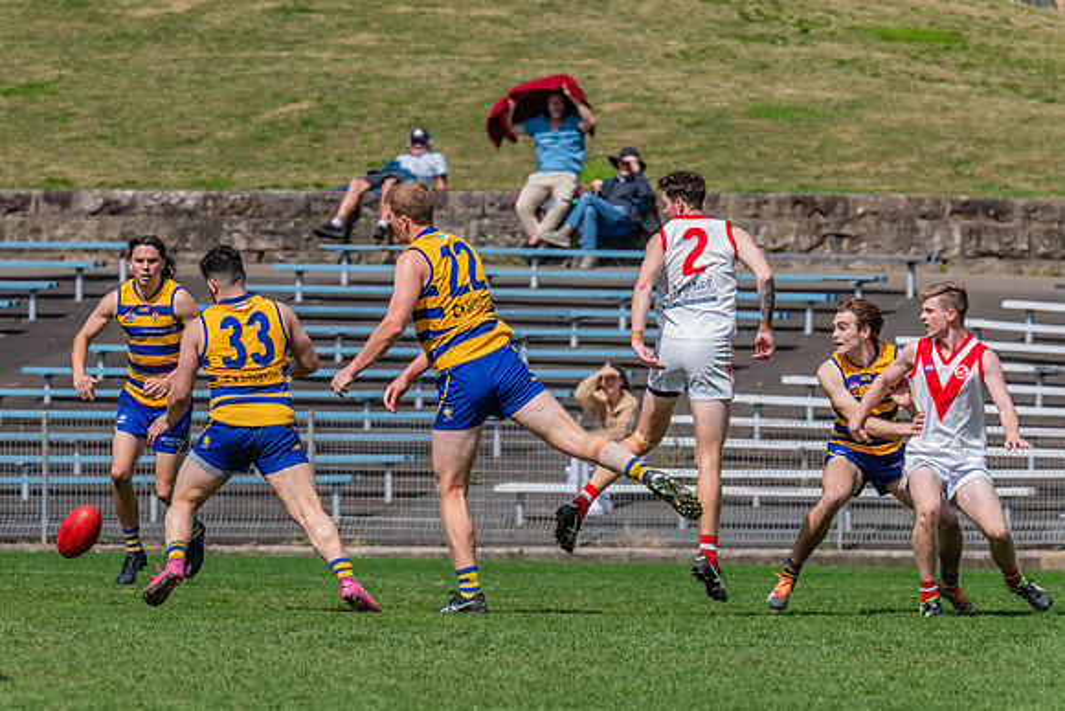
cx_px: 490
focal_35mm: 485
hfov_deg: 4.2
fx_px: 14353
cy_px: 327
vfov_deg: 2.8
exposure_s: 1/1600
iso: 800
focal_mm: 420
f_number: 10
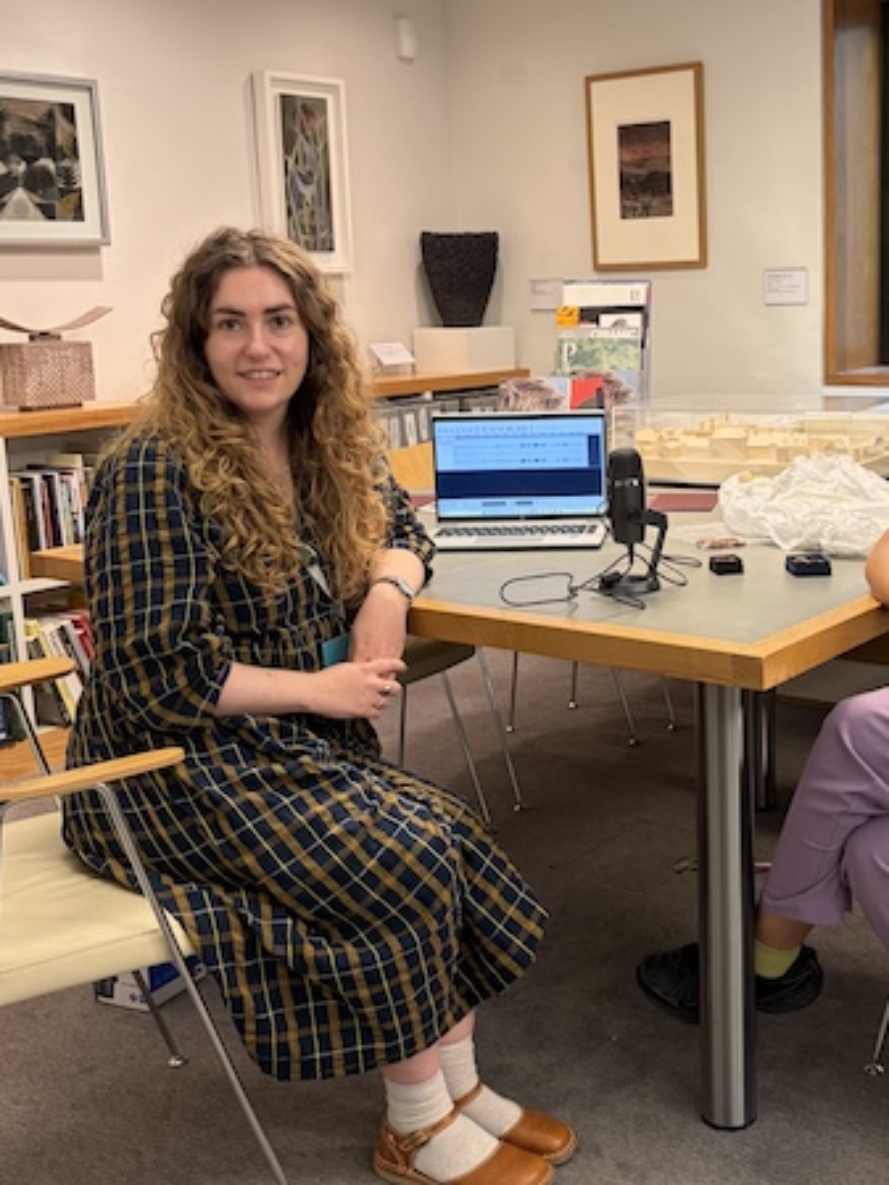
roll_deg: +1.2
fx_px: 1437
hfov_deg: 33.8
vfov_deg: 44.7
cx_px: 646
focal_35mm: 42
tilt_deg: -8.9
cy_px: 529
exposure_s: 1/50
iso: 125
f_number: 1.6
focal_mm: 5.96
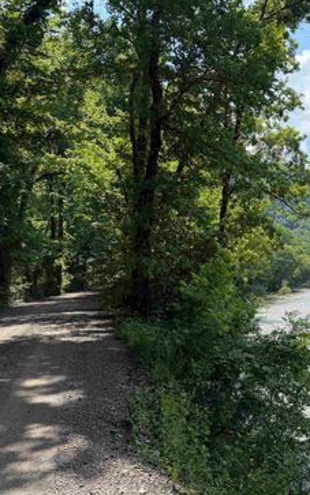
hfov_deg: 35.1
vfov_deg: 55.3
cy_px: 242
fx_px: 473
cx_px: 251
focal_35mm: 35
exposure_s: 1/4405
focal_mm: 6.76
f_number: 1.78
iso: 100
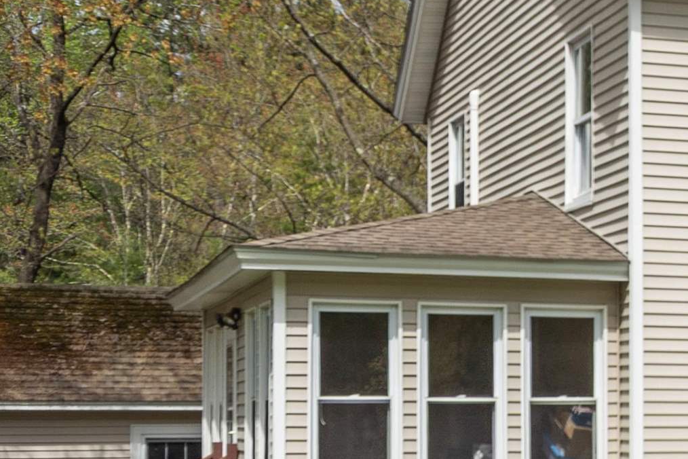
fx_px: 1911
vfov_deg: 13.7
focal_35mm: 100
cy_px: 156
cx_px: 879
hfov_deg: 19.0
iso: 100
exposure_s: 1/400
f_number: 8
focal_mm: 22
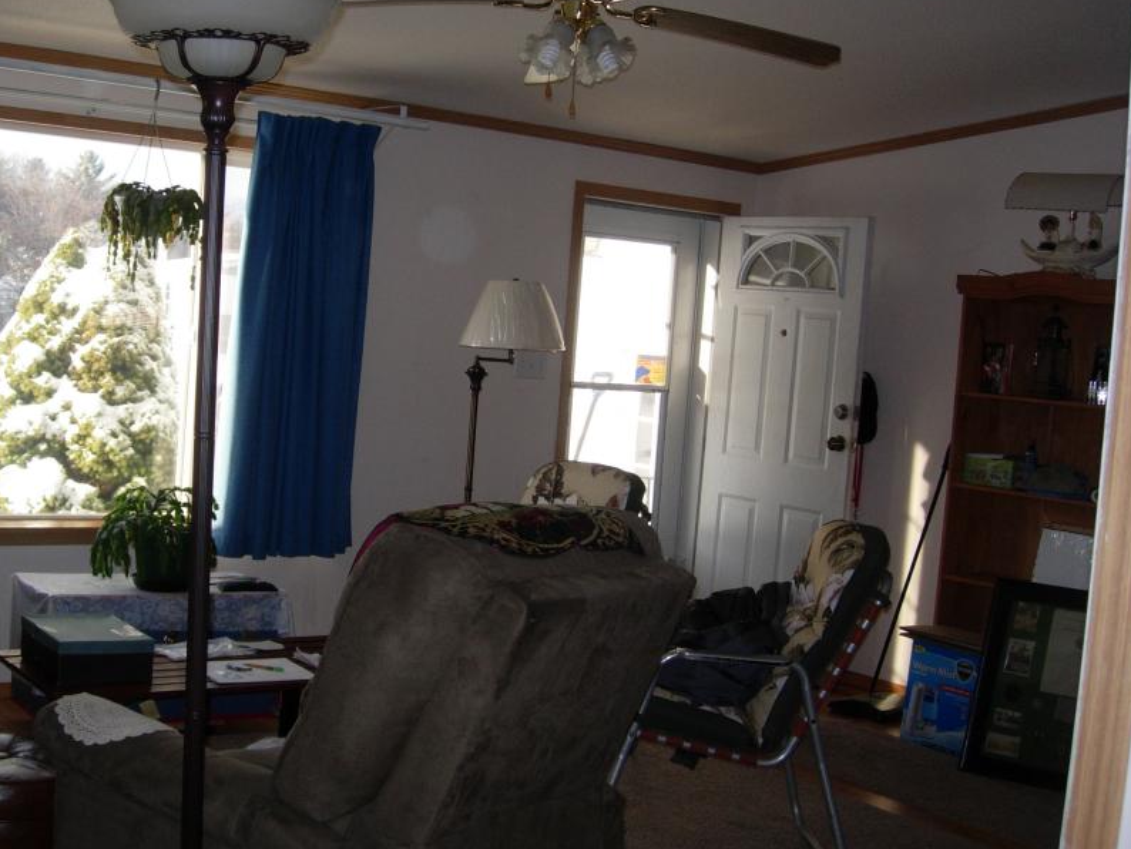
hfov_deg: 38.6
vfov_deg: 29.7
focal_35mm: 49
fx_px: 1601
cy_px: 395
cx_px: 422
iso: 79
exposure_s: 1/313
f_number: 2.8
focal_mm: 7.8
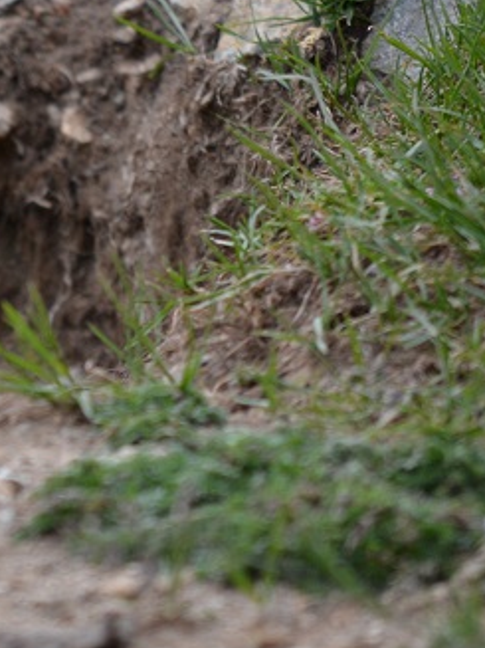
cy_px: 211
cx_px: -232
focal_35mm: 706
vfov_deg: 2.8
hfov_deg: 2.1
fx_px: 13198
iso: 400
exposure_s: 1/400
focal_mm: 200
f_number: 5.6
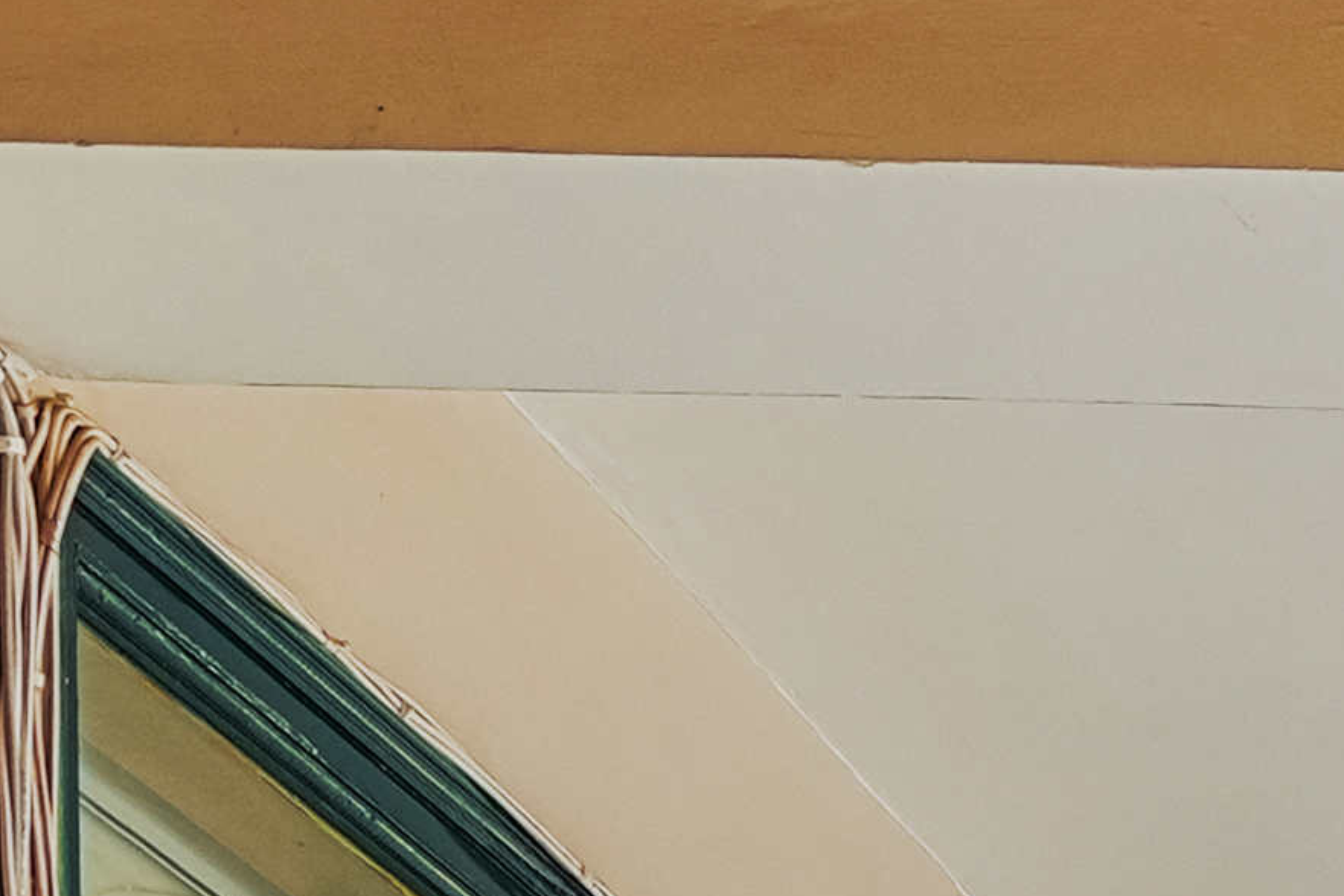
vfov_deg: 8.6
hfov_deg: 12.5
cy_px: 2830
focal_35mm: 127
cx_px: 3261
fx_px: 4741
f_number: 4.5
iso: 250
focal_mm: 16
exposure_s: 1/60
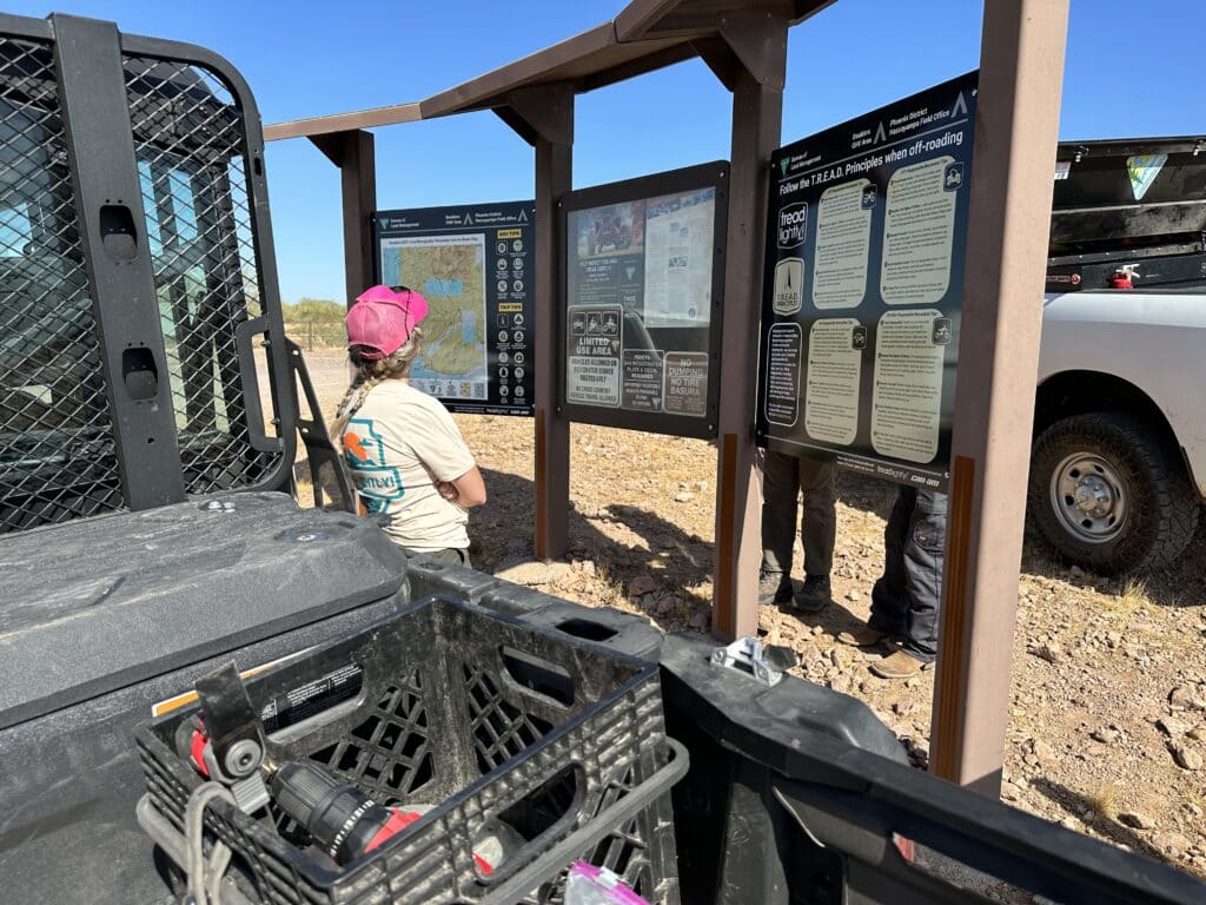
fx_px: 836
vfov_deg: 56.8
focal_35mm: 24
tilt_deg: -8.7
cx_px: 603
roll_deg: -1.7
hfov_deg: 71.6
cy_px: 452
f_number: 1.78
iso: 80
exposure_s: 1/3472
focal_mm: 6.86
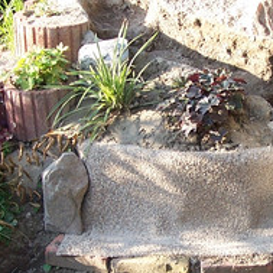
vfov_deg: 15.2
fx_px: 1017
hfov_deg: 15.2
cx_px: 217
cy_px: 208
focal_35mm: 114
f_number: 2.8
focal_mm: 6.3
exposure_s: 1/125
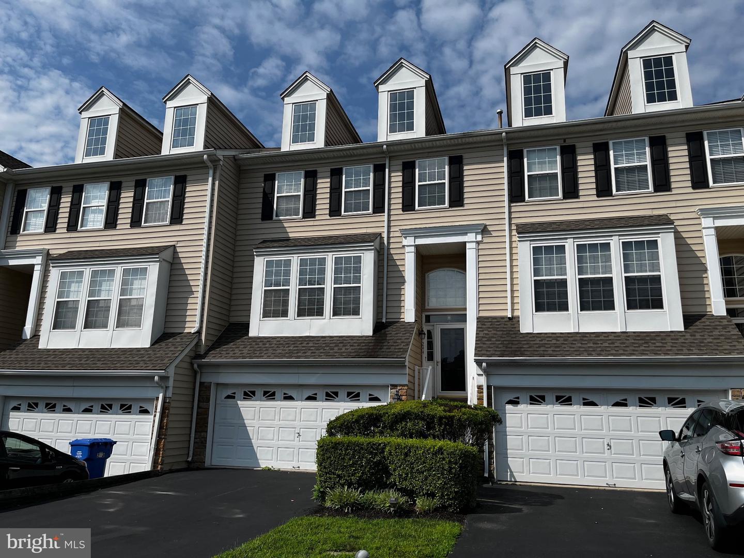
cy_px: 279
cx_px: 372
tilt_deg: +13.9
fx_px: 559
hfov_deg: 67.3
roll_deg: -1.1
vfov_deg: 53.1
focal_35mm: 26
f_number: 1.6
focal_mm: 5.1
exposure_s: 1/6173
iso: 50
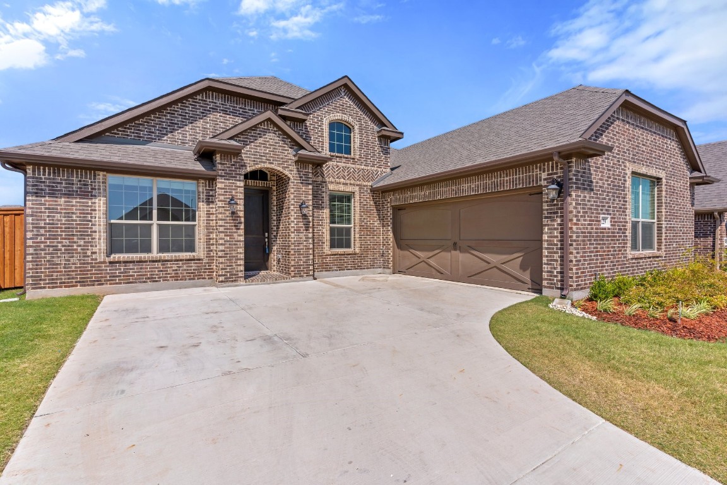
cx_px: 364
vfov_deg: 70.4
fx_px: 343
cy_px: 242
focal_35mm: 17
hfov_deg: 93.3
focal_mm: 17
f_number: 8
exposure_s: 1/100
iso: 100
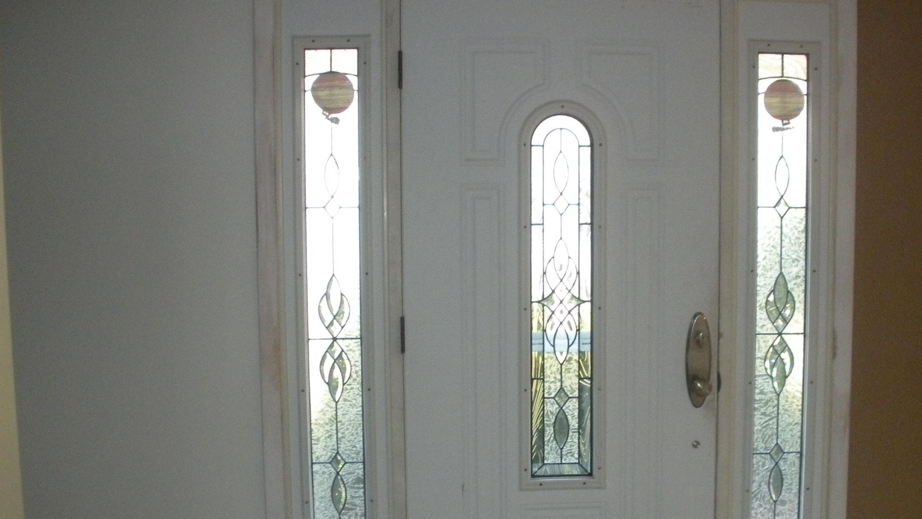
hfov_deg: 40.5
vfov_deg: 23.2
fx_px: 1247
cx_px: 536
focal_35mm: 51
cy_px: 405
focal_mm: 6.3
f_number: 3.5
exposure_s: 1/30
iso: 400
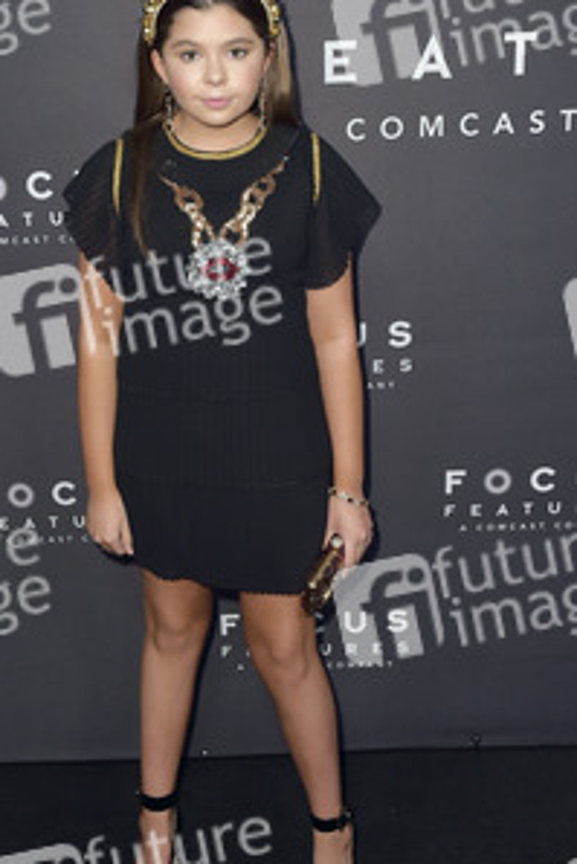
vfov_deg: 45.4
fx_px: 1033
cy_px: 452
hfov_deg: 31.1
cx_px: 219
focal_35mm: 43
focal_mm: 32
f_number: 6.3
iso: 500
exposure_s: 1/320
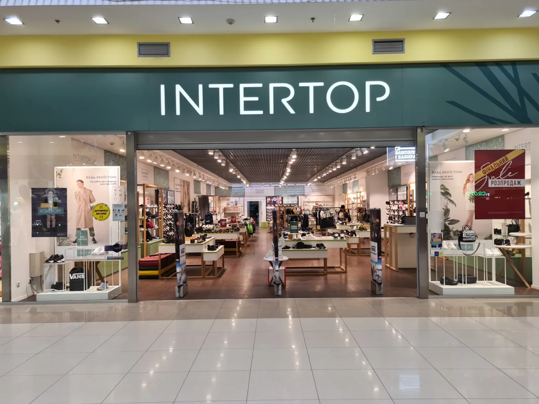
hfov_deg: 67.3
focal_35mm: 26
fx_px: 405
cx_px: 270
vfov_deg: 53.1
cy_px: 202
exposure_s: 1/50
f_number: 1.8
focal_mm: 5.4
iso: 80
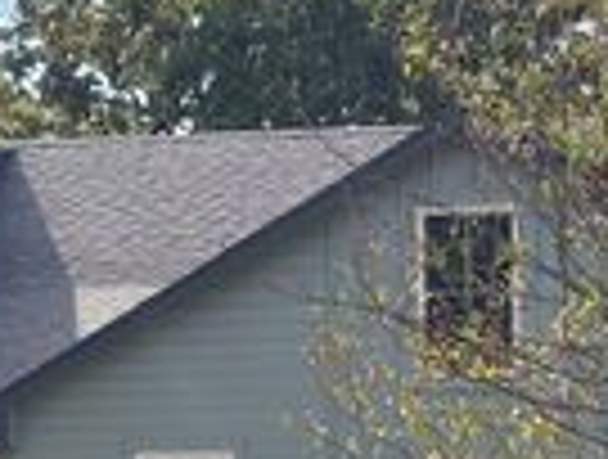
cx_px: -90
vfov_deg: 7.7
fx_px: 3381
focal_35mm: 192
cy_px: 488
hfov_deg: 10.1
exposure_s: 1/1032
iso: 50
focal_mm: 5.96
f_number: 1.6
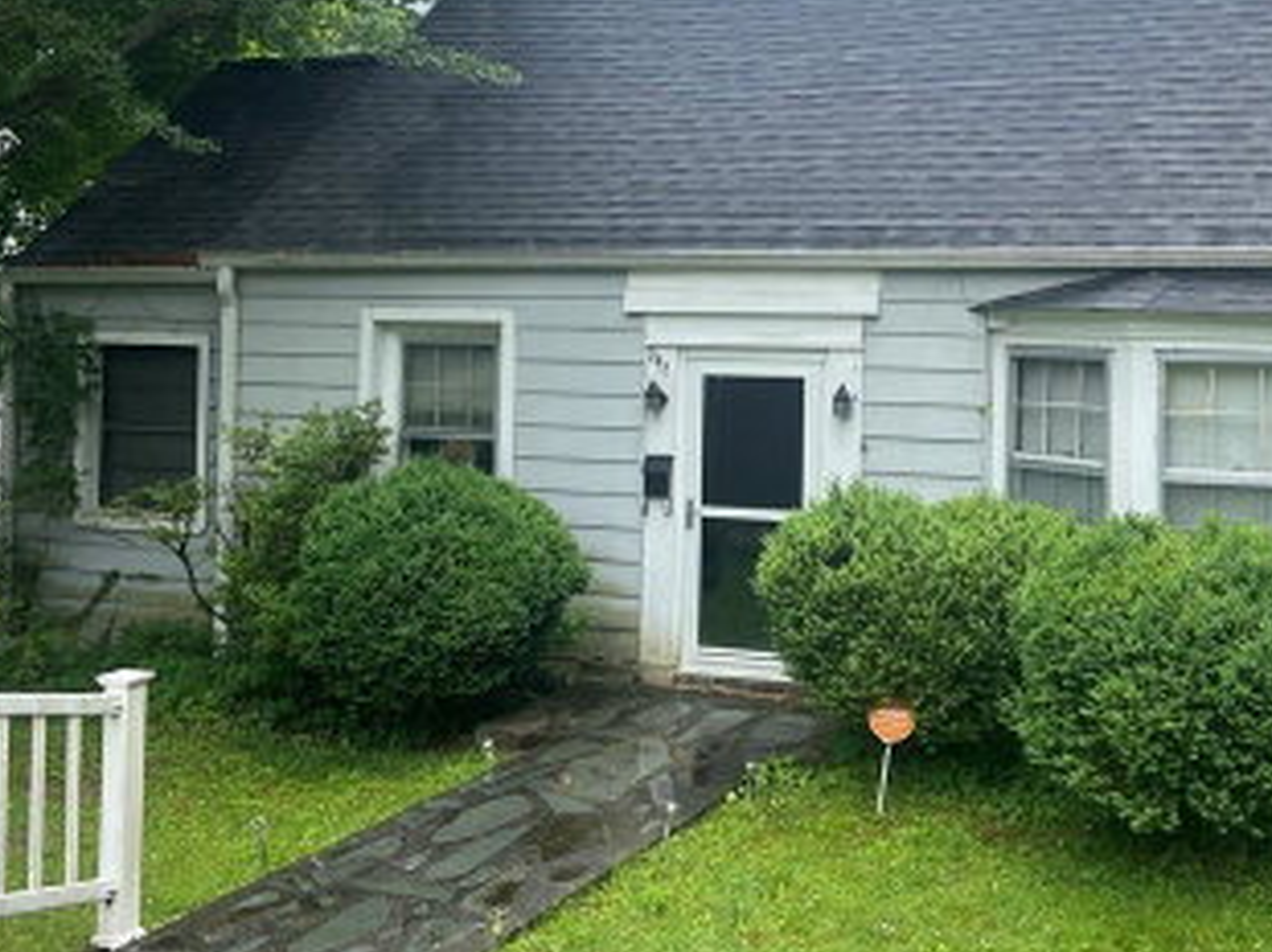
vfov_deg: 33.3
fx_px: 1579
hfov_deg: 43.5
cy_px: 336
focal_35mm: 43
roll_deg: -0.5
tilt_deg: +2.4
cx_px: 800
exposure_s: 1/1311
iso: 50
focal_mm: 5.7
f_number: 1.5
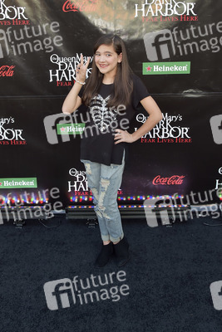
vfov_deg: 63.6
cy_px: 166
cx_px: 111
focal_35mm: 29
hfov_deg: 45.0
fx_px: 268
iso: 250
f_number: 4.5
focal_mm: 29
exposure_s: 1/320
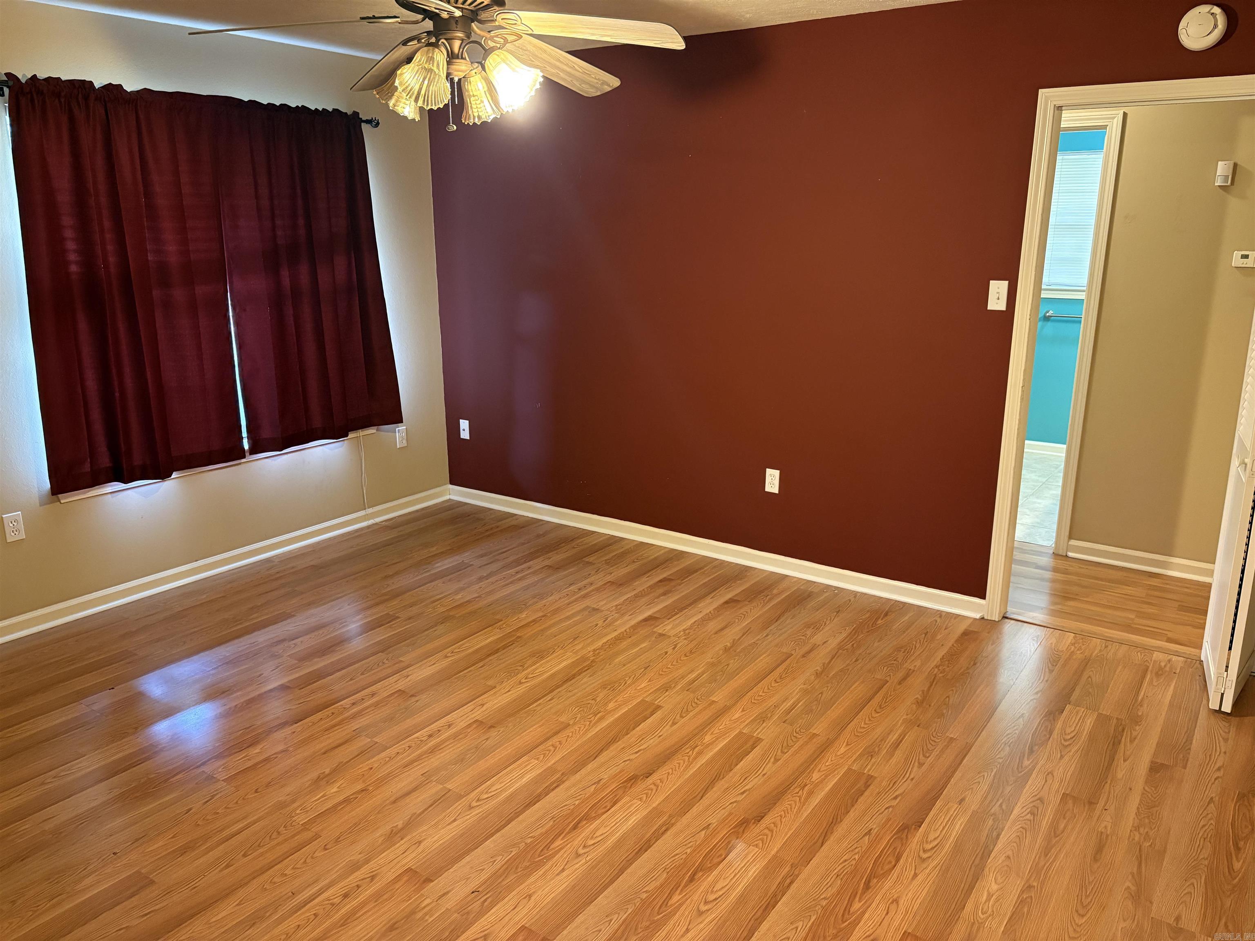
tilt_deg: -14.9
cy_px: 470
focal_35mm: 26
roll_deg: +0.6
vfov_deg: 53.1
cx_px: 628
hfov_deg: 67.3
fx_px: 943
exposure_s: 1/40
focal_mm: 5.96
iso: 500
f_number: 1.6
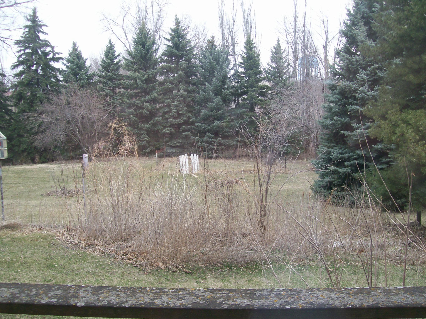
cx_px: 213
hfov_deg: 51.4
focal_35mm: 36
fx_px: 443
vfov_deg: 39.7
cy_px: 160
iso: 80
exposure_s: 1/130
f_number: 2.7
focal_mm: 6
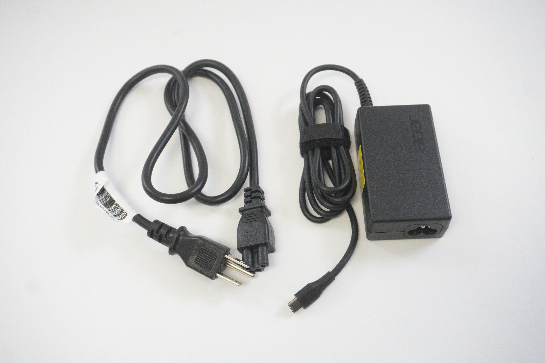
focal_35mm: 39
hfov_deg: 49.6
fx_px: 590
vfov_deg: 34.1
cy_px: 182
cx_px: 272
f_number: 5.6
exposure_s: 1/250
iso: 5000
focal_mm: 26
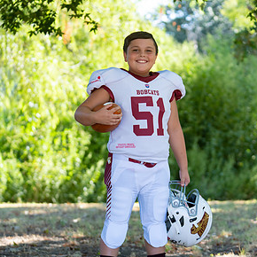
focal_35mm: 119
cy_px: 150
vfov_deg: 14.6
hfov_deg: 14.6
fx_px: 1000
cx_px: 140
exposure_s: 1/320
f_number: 2.8
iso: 160
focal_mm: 70
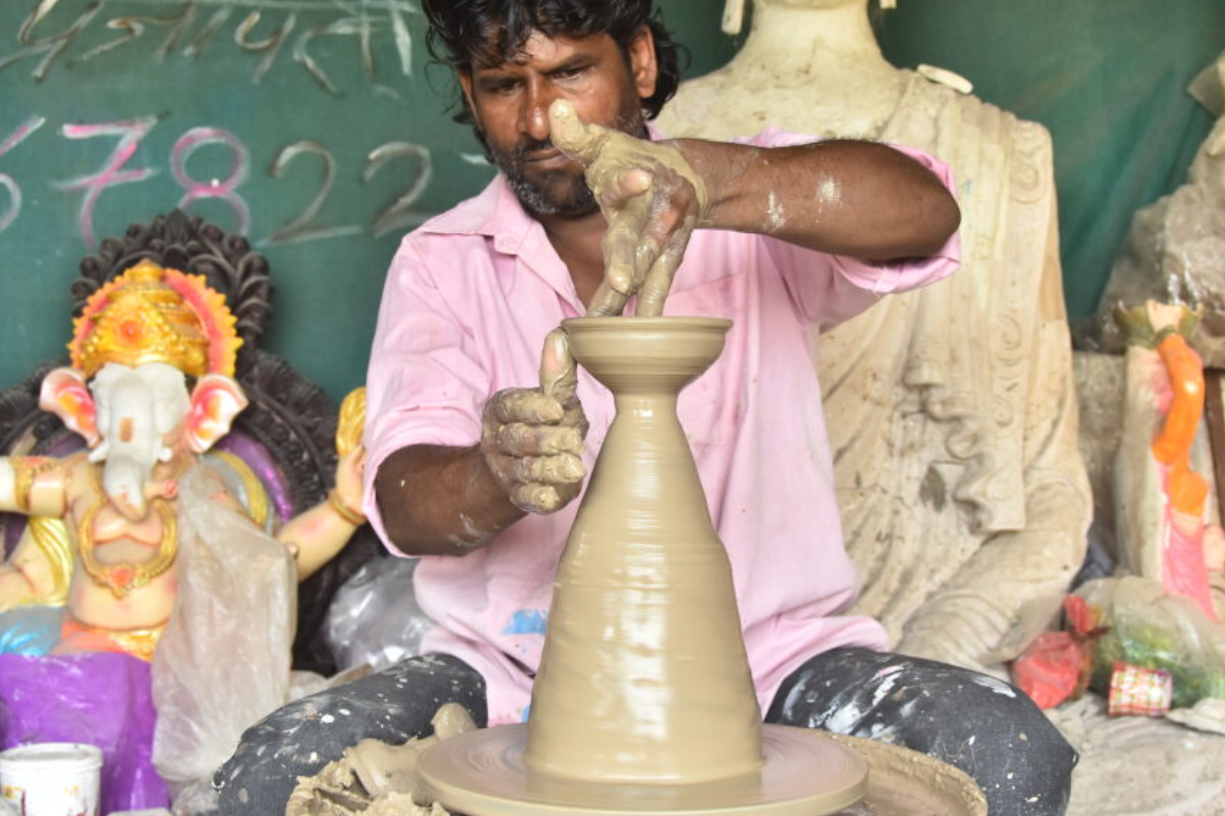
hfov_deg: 36.2
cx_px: 643
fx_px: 1871
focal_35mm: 55
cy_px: 377
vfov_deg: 24.6
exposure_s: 1/125
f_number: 4
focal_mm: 26
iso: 250
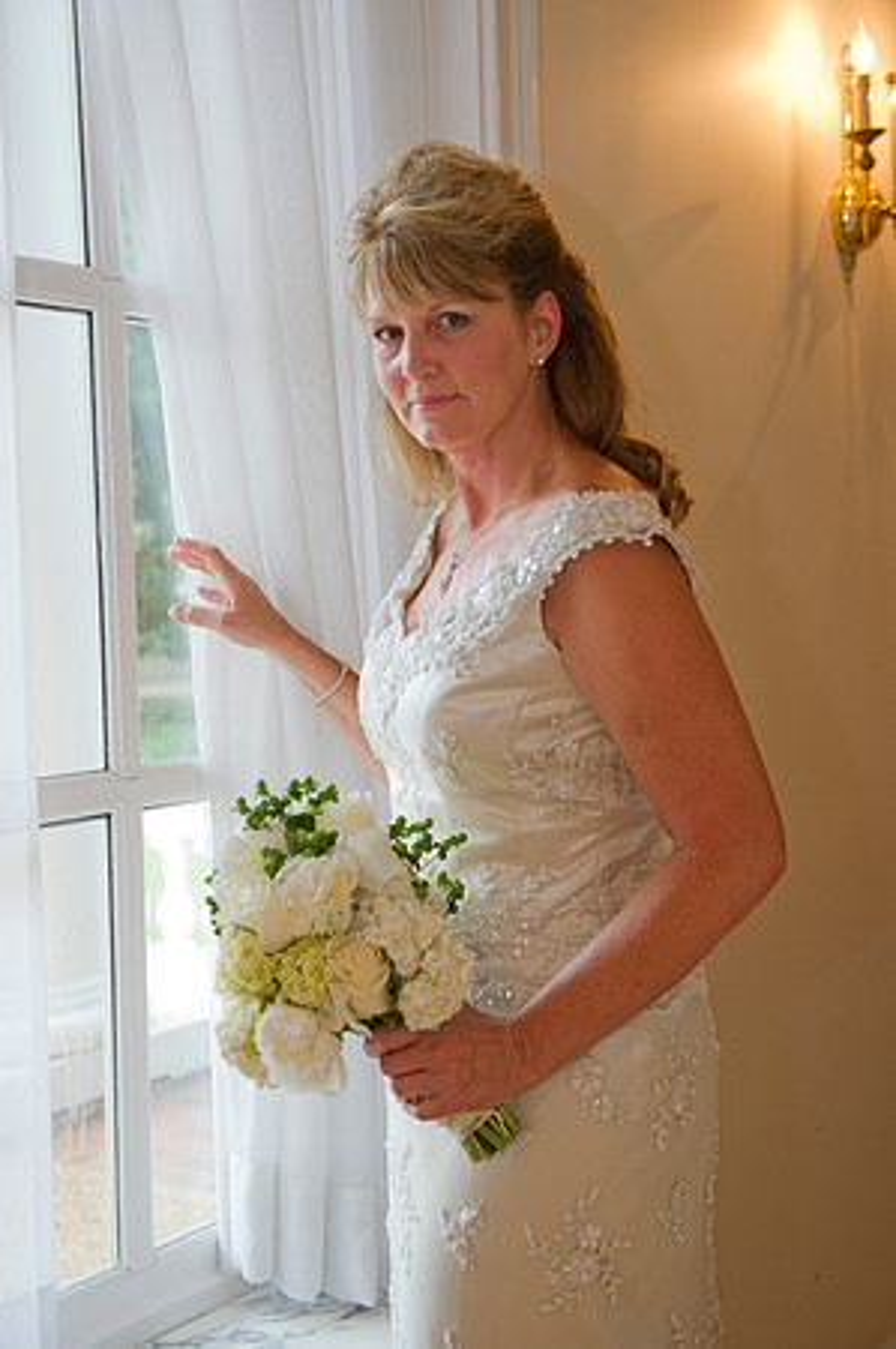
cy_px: 674
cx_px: 448
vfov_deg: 38.2
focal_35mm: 52
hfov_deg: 25.9
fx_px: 1946
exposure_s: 1/100
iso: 1600
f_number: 3.5
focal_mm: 52
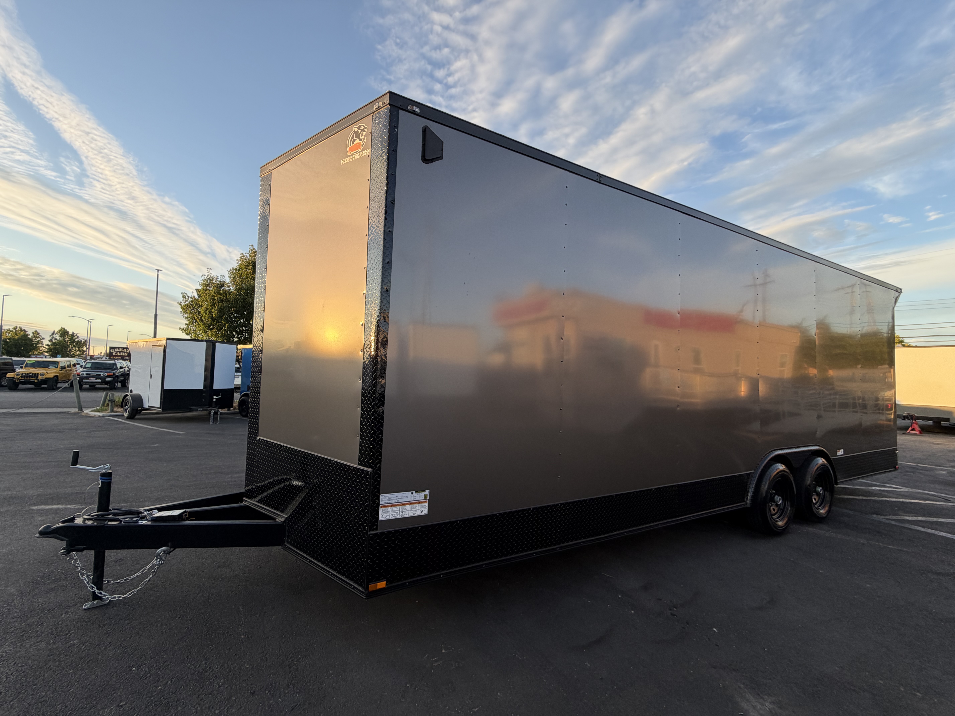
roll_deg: -1.4
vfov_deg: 85.7
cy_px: 358
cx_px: 478
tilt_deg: +2.5
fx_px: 386
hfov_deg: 102.1
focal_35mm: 14
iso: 40
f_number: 2.2
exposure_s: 1/237
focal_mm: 2.22
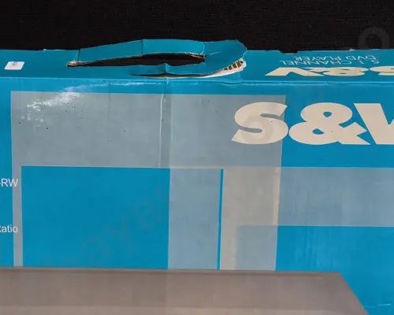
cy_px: 228
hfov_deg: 34.4
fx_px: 630
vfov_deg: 27.8
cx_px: 126
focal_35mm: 54
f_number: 2
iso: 64
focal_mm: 2.87
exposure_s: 1/120
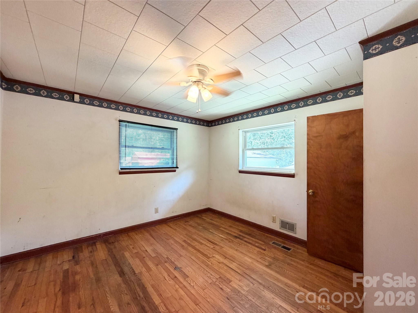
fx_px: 169
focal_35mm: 14
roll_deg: +0.1
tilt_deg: +1.7
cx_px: 209
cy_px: 156
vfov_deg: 85.7
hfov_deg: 102.1
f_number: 2.2
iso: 250
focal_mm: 2.22
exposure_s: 1/60
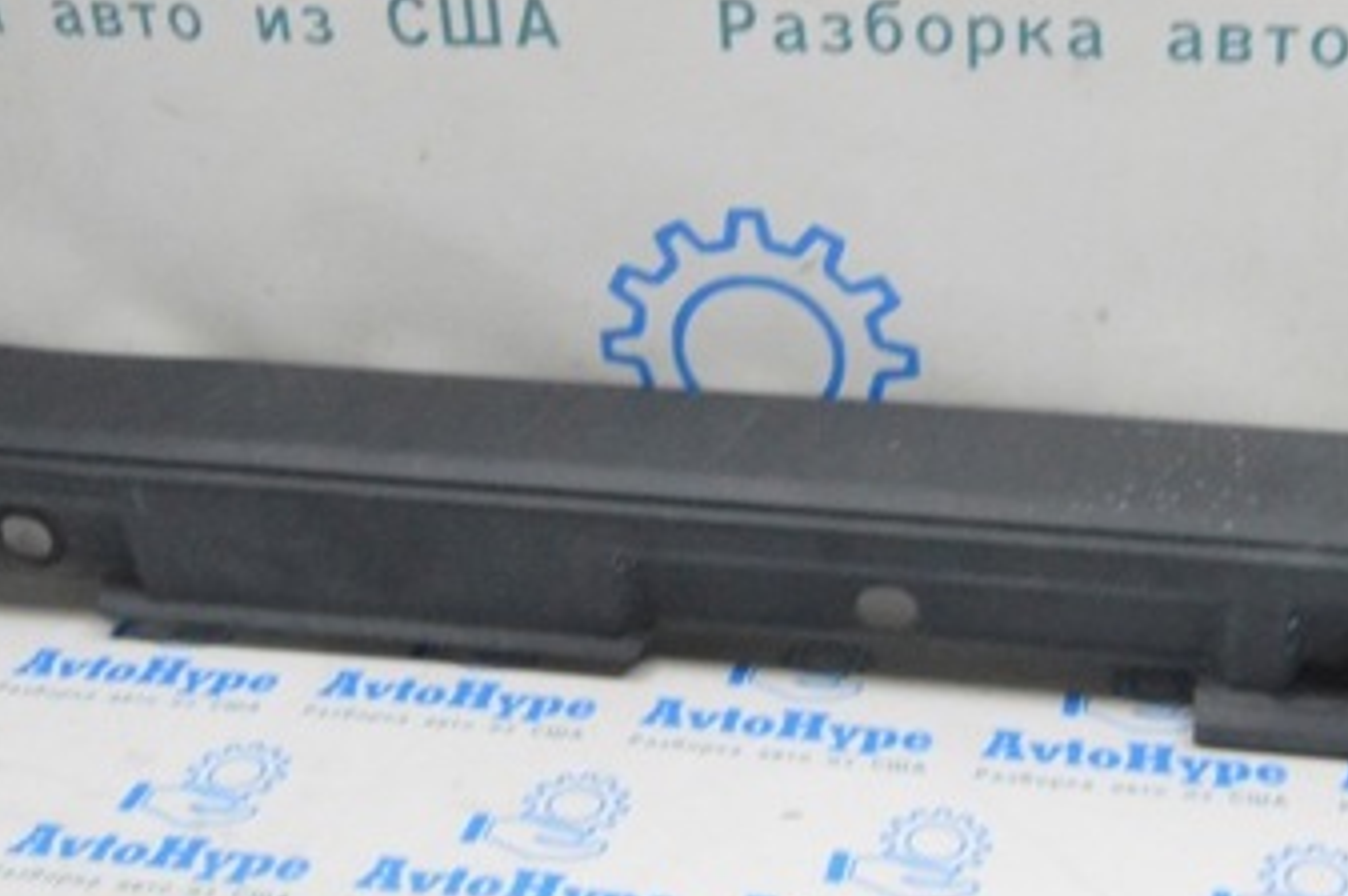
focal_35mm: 57
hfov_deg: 34.8
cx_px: 868
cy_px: 302
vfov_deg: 23.6
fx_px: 2132
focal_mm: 20
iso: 6400
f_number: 20
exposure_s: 1/20
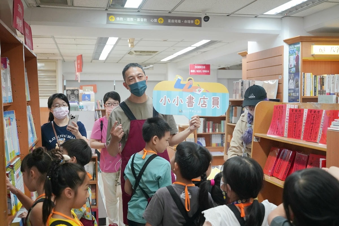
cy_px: 113
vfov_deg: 33.4
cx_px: 170
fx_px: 377
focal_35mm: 40
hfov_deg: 48.5
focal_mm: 40
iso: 5000
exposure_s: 1/160
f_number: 4
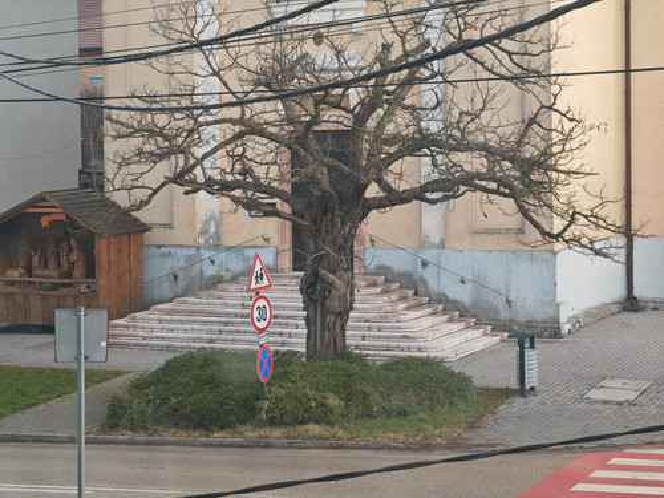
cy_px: 249
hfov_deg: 20.7
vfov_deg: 15.6
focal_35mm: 95
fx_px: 1822
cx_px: 332
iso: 80
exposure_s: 1/100
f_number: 3
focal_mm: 14.92
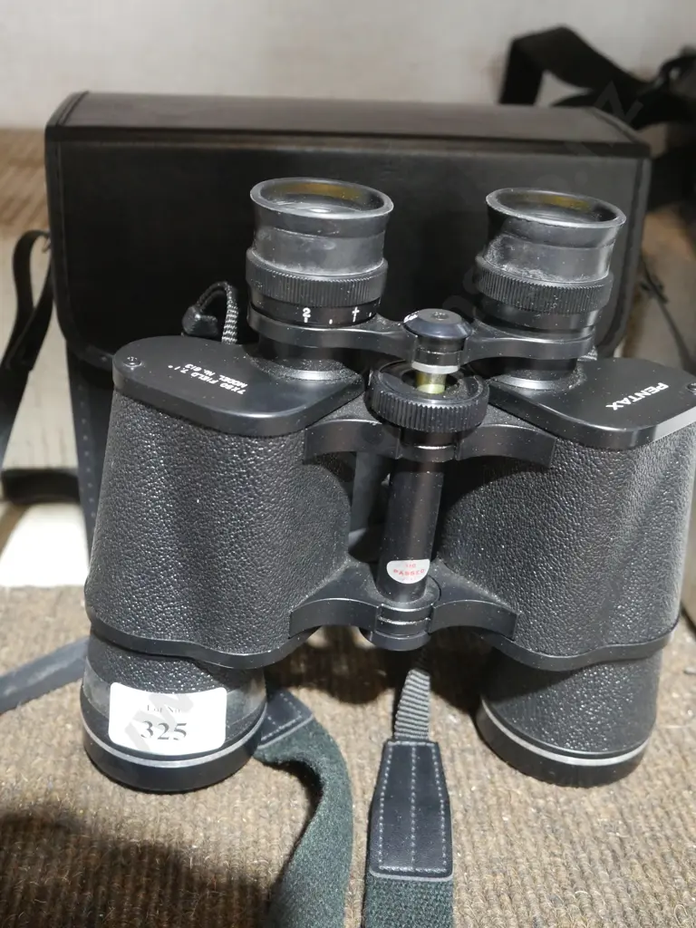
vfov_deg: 49.0
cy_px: 464
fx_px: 1019
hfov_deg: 37.7
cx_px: 348
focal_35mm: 38
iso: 3200
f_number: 4.1
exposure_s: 1/60
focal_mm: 19
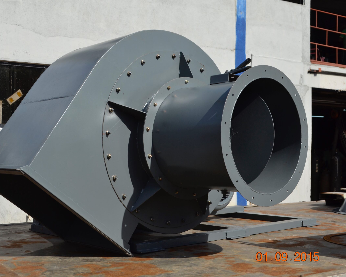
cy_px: 139
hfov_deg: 36.6
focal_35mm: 51
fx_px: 522
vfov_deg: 29.7
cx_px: 150
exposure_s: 1/250
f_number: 8
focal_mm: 30
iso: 100
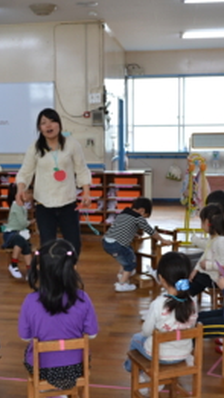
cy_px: 199
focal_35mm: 53
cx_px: 58
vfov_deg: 39.2
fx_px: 559
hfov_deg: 22.5
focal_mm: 22
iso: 400
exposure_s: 1/100
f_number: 5
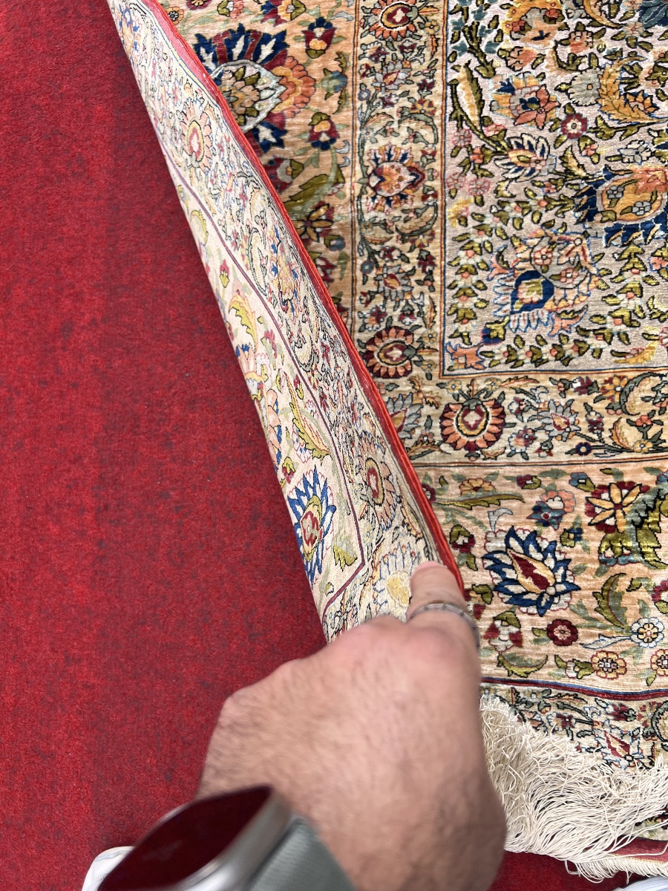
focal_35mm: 26
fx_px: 669
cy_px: 446
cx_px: 334
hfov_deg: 53.1
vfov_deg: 67.3
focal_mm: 5.7
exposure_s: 1/358
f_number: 1.5
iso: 50
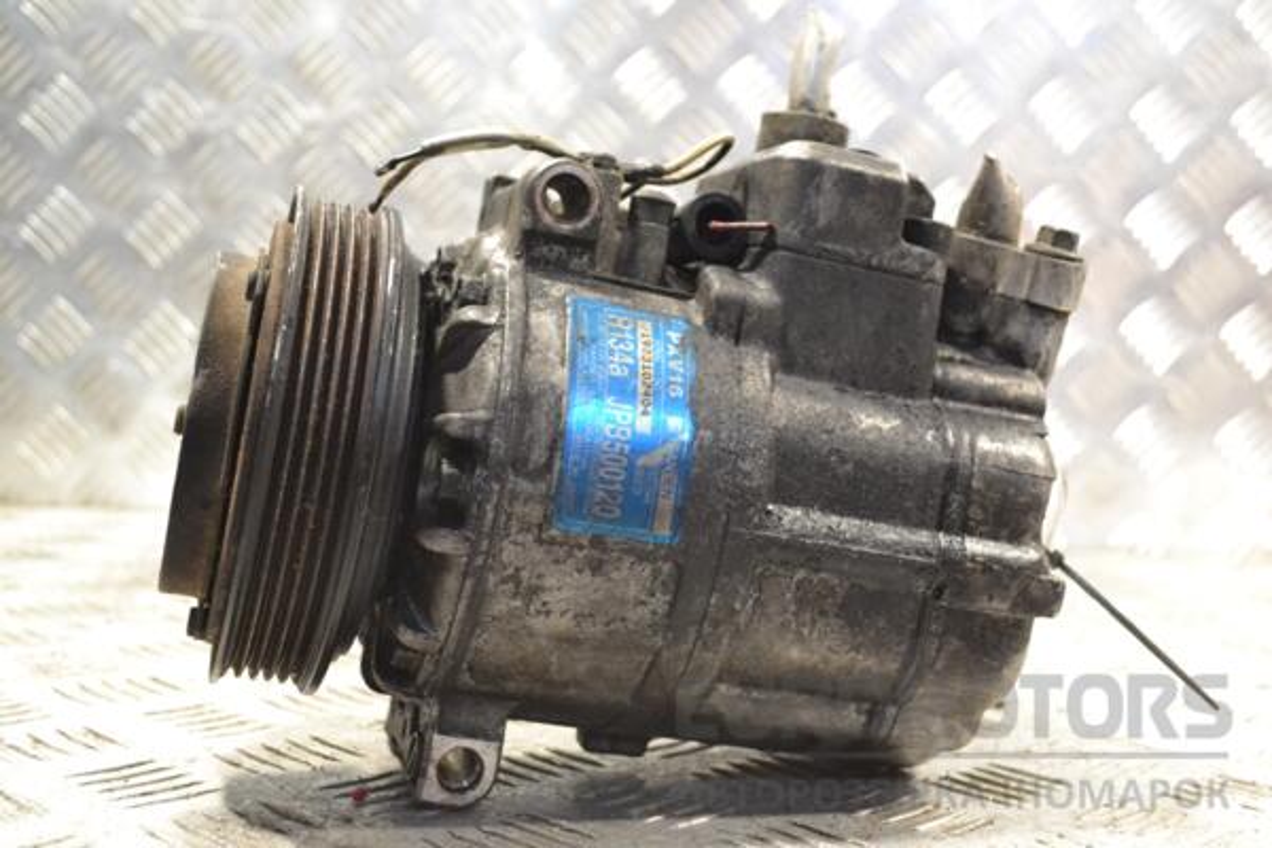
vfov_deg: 30.8
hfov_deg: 45.0
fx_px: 1537
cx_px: 636
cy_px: 424
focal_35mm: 44
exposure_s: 1/160
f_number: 6.3
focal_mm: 29
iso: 3200
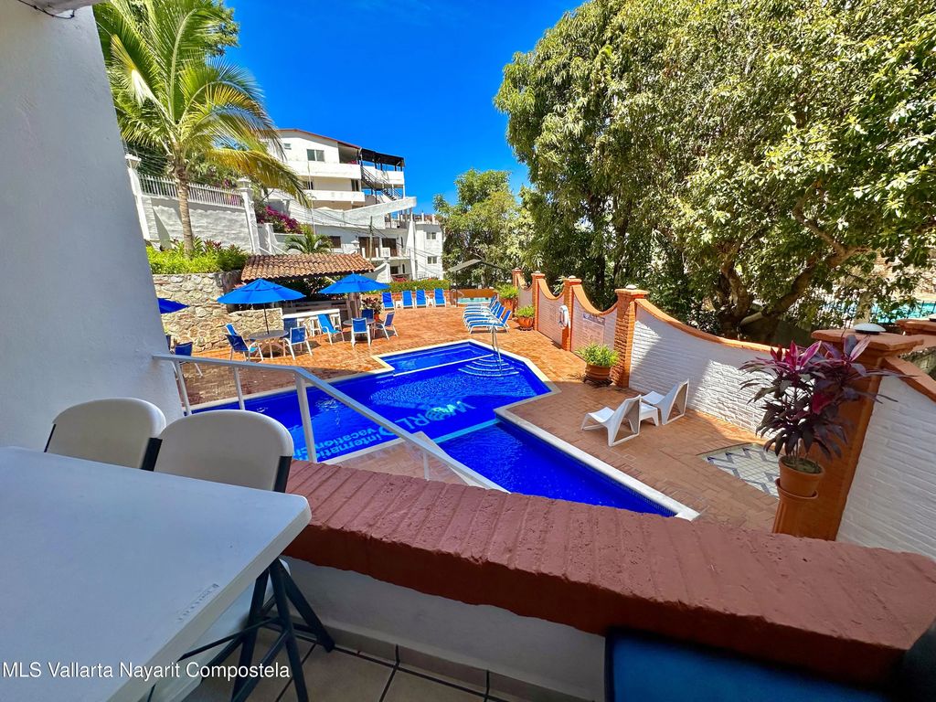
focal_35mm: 14
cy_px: 351
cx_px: 468
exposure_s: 1/1247
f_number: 2.2
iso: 40
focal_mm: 2.22
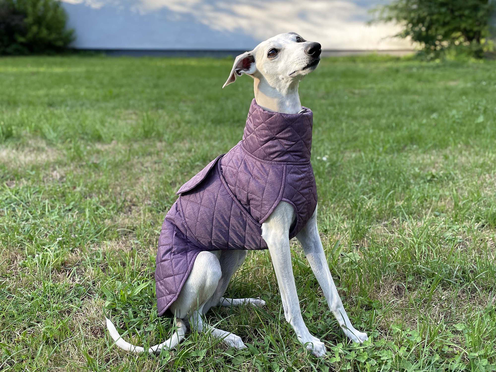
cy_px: 186
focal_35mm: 26
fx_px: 373
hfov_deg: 67.3
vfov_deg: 53.1
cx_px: 248
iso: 32
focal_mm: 4.2
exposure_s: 1/670
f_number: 1.6
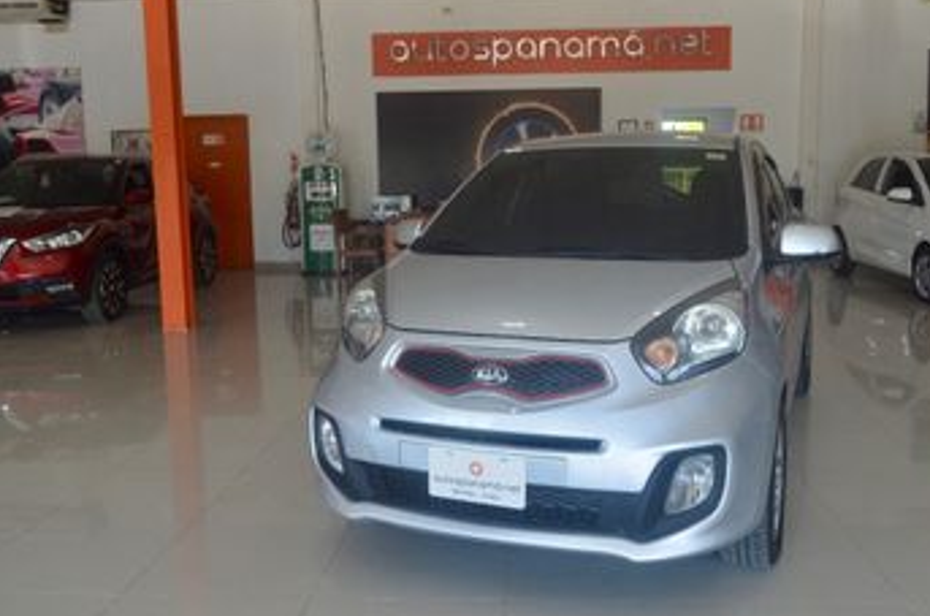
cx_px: 493
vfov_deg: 37.6
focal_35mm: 35
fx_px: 902
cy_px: 281
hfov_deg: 54.5
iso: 400
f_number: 5
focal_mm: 20
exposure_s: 1/100
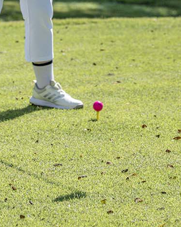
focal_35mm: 275
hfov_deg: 5.6
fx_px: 1843
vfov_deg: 6.9
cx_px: 85
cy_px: -118
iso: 560
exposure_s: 1/5000
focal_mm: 96
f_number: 4.5
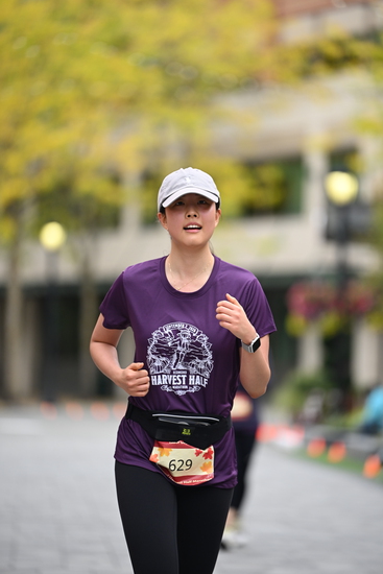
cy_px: 287
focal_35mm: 195
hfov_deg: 7.0
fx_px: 3110
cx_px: 192
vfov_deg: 10.5
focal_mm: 195
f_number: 2.8
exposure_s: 1/1600
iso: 640
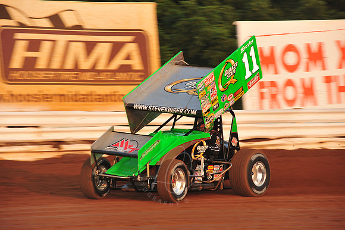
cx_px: 172
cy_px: 115
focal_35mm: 200
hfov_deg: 10.3
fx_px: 1916
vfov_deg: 6.9
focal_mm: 200
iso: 800
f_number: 8
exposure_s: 1/320
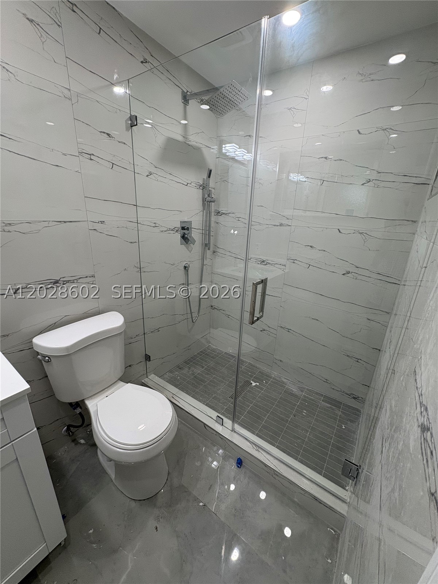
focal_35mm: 14
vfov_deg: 102.1
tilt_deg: -17.7
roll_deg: -2.4
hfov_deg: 85.7
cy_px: 292
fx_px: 236
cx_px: 219
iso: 125
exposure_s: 1/120
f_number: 2.2
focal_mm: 2.22
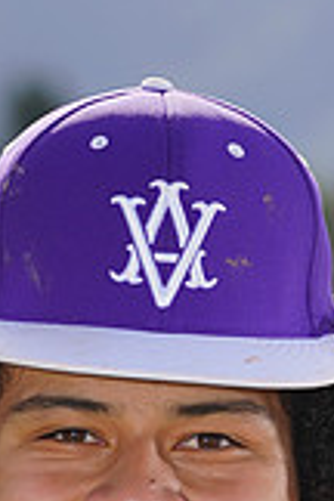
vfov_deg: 3.0
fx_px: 9490
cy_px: 832
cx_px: 73
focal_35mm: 682
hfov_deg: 2.0
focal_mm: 190
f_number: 8
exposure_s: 1/250
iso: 100
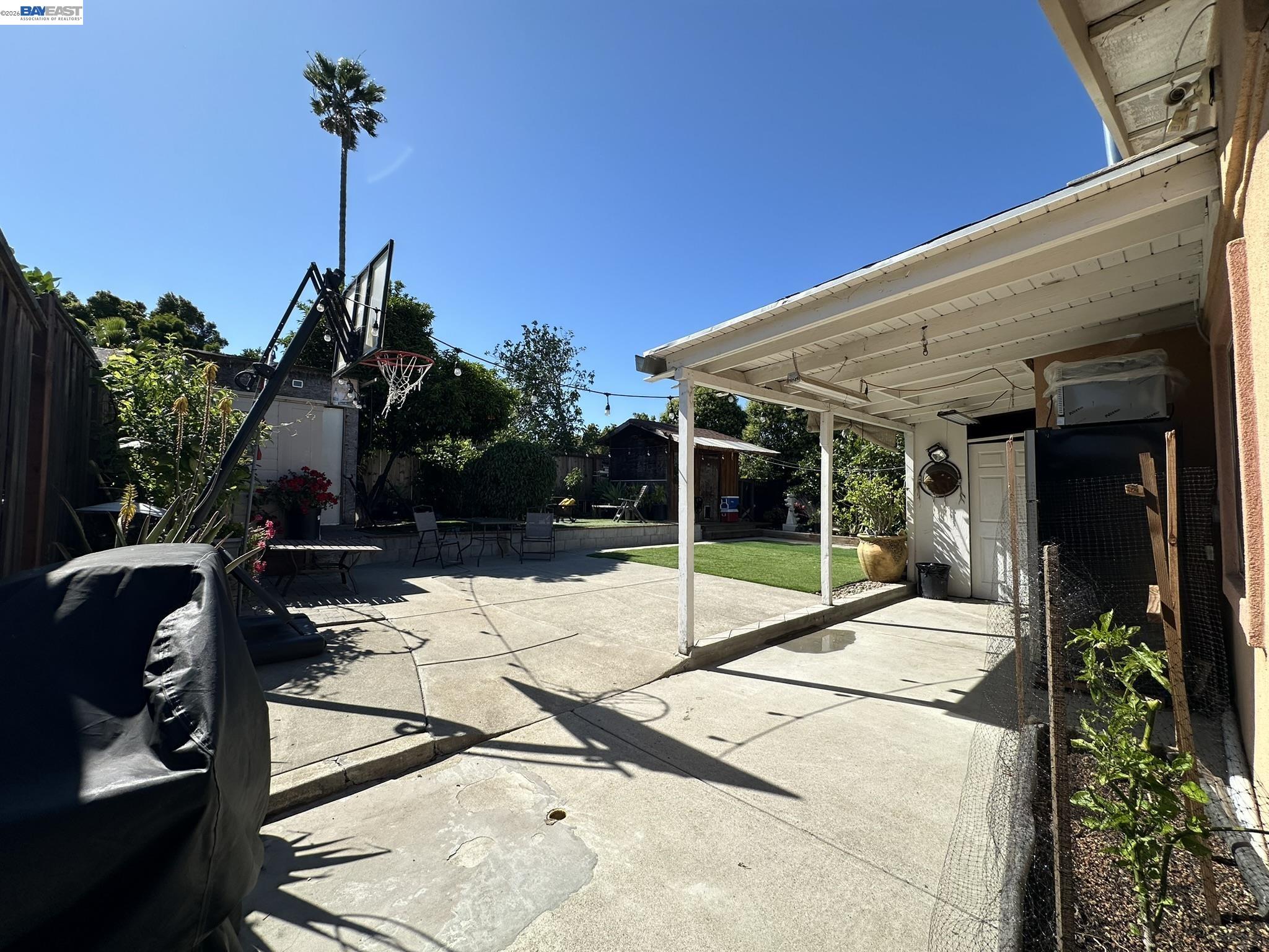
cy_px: 476
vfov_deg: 85.7
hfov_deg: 102.1
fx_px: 513
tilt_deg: +3.1
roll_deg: -0.1
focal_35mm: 14
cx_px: 634
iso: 50
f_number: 2.2
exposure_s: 1/2132
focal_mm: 2.22
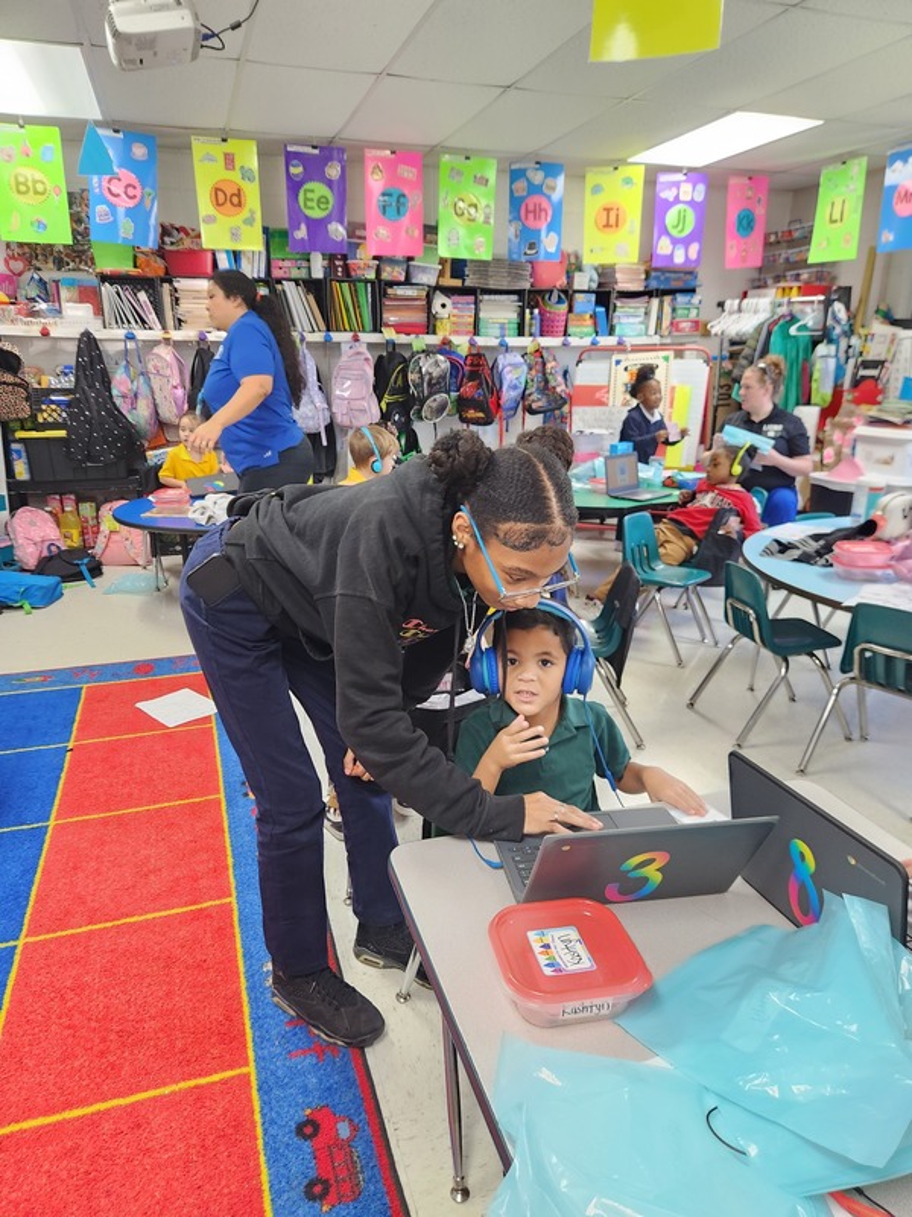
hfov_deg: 58.9
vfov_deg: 73.9
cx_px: 456
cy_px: 608
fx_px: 808
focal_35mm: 23
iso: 640
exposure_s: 1/120
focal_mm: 5.4
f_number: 1.8
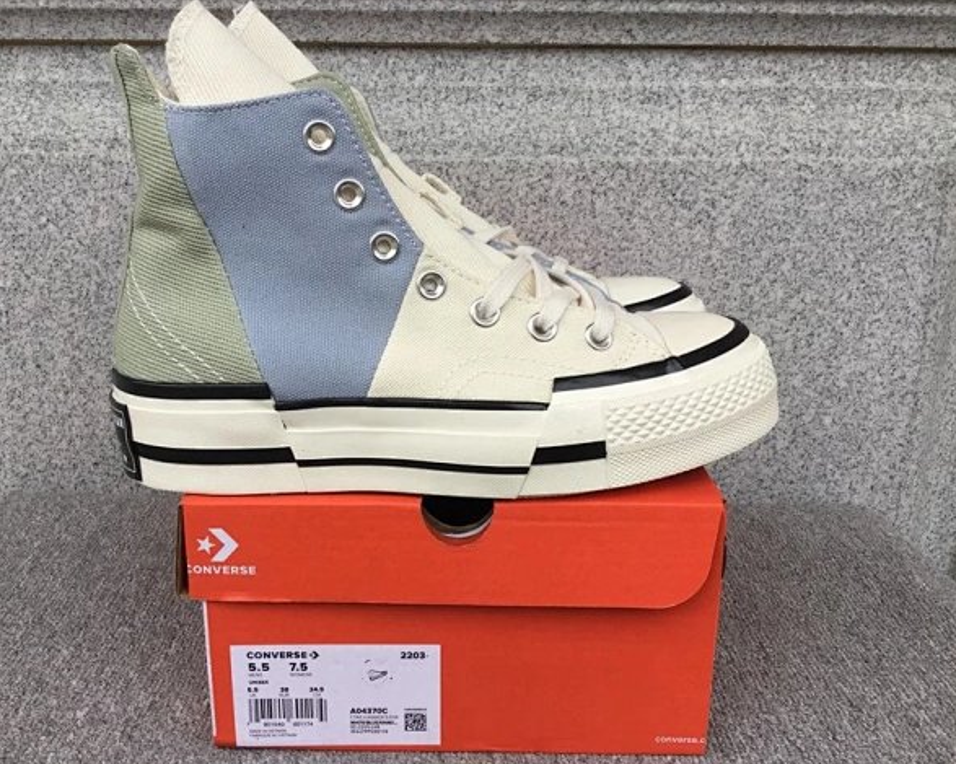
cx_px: 440
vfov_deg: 44.5
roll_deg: +0.0
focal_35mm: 33
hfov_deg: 54.2
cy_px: 384
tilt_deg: -15.4
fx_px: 933
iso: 25
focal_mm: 3.3
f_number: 2.4
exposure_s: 1/123
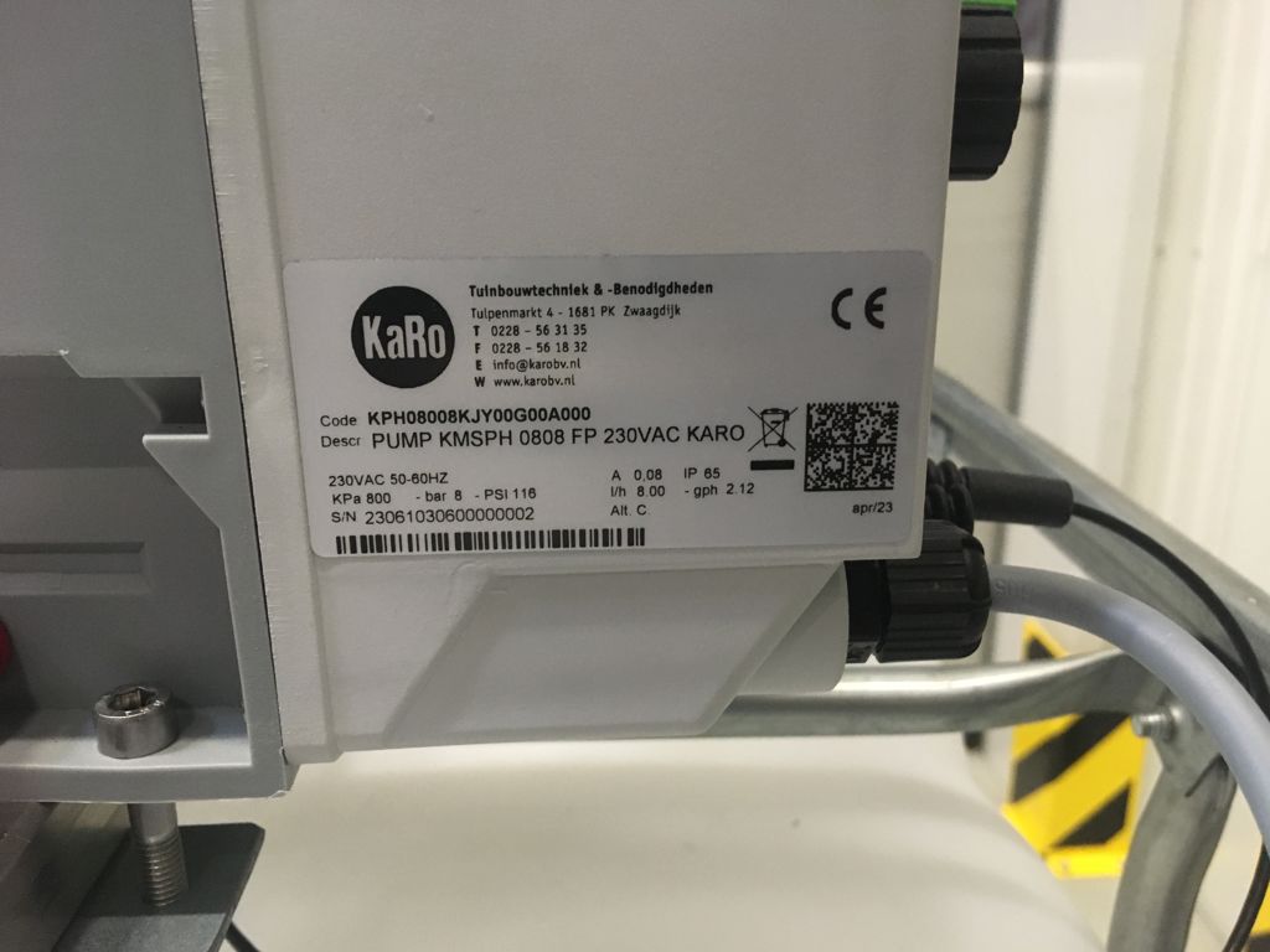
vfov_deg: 48.2
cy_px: 476
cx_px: 635
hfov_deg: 61.7
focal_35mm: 29
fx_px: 1064
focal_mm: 4.15
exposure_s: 1/17
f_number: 2.2
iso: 200
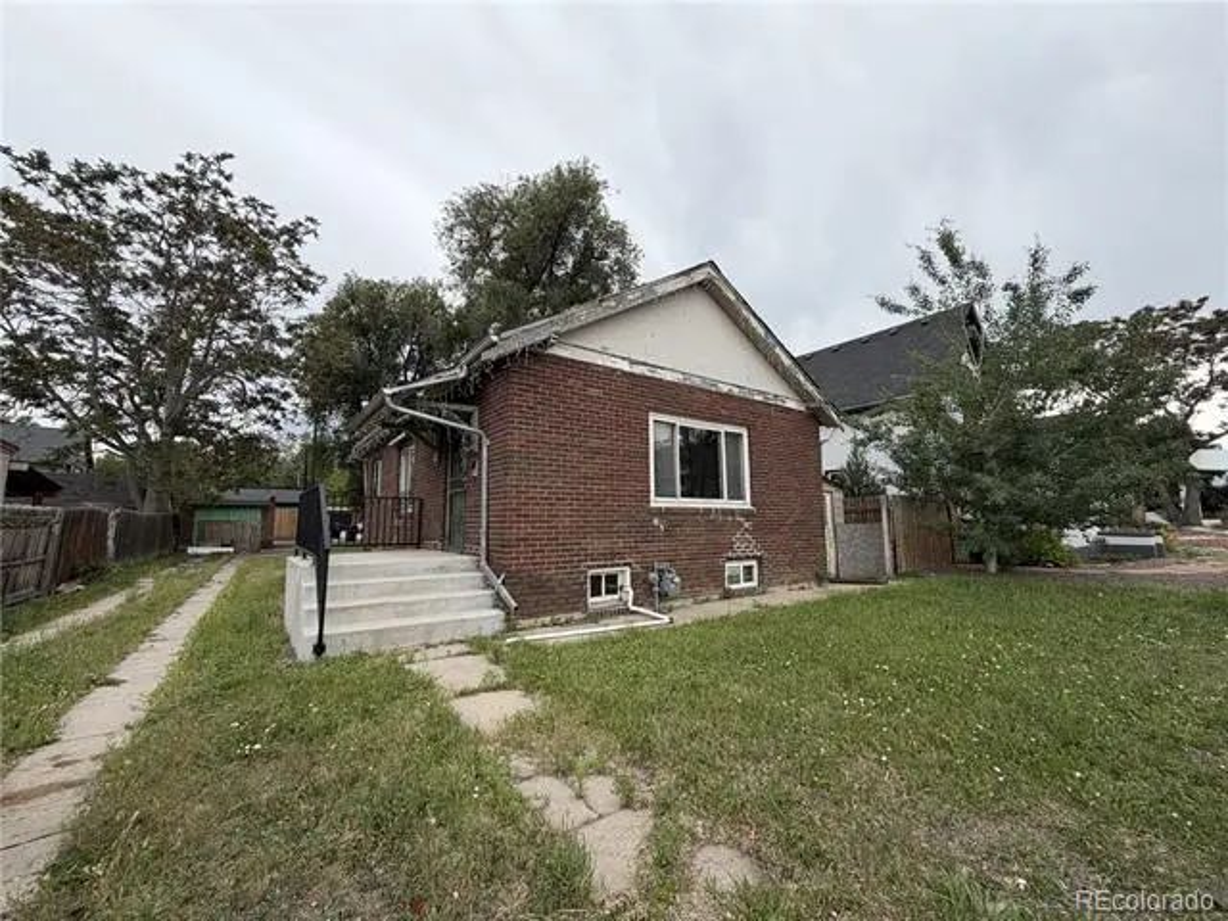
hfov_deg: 102.1
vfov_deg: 85.7
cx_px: 614
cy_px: 460
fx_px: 497
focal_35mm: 14
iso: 40
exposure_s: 1/734
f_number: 2.2
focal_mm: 2.22
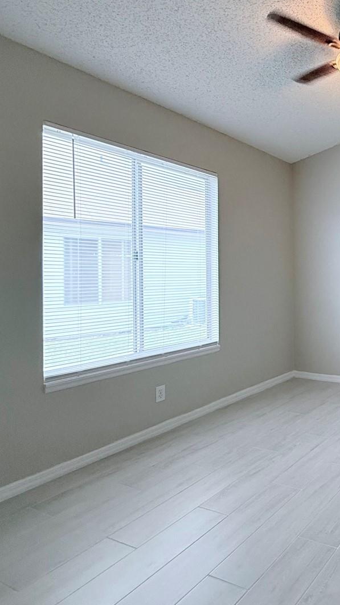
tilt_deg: +0.0
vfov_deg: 78.5
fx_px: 369
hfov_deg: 38.0
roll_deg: -0.4
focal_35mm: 23
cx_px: 401
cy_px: 274
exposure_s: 1/120
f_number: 2.2
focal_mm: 2.22
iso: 250
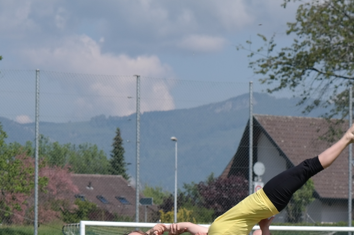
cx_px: 223
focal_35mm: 249
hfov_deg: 8.3
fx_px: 2447
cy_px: 219
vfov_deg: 5.5
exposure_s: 1/500
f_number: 6.3
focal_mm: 82
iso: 100
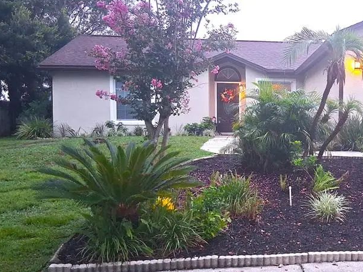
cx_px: 295
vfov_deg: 32.9
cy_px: 149
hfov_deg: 41.0
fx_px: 461
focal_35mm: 44
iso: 320
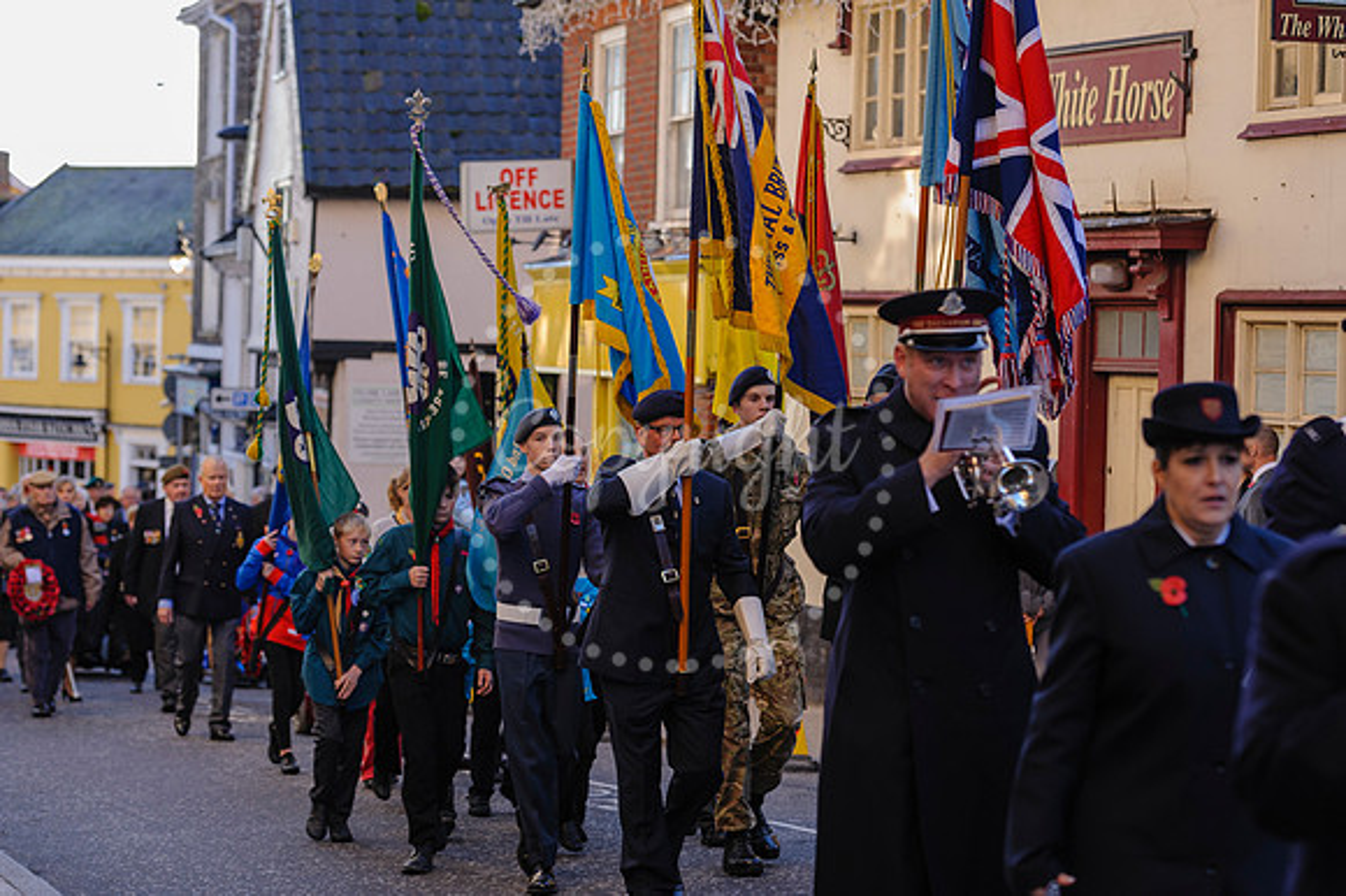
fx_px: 3438
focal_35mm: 92
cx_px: 673
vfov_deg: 14.8
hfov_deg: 22.2
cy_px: 448
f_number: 4.5
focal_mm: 92
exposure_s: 1/500
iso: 800
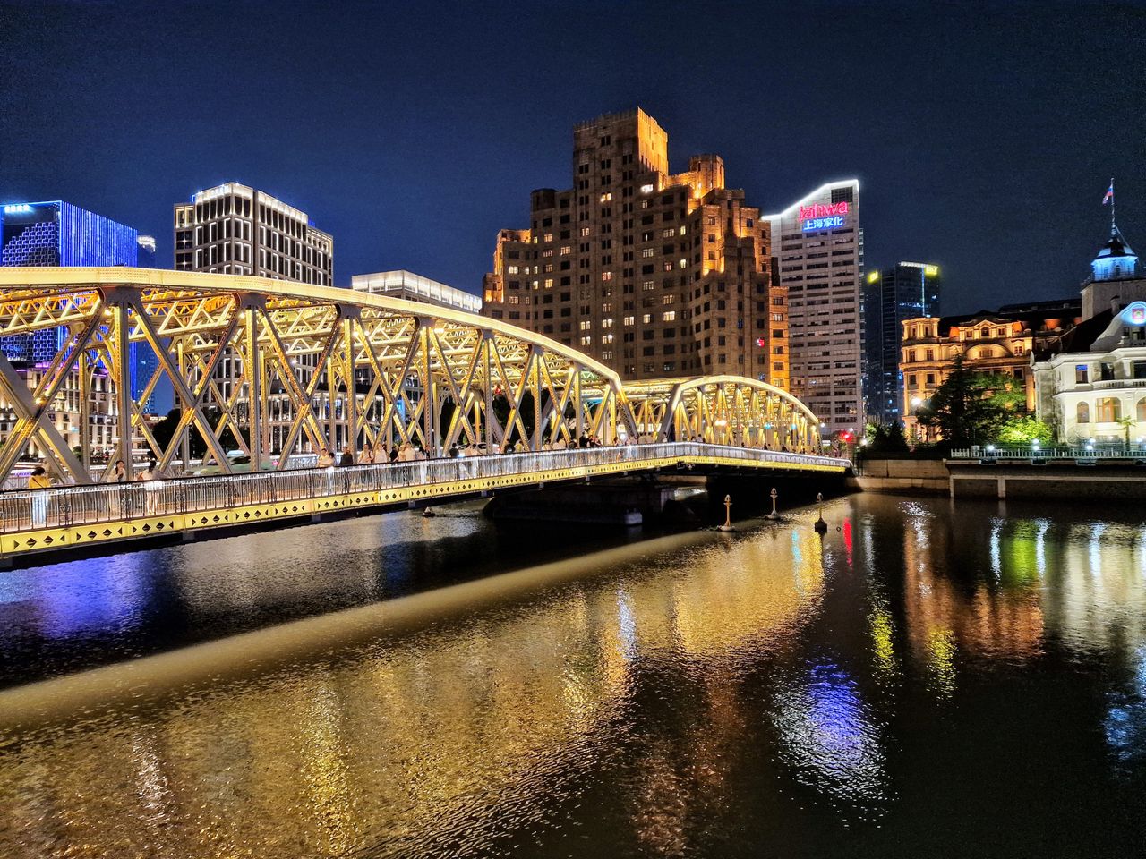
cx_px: 573
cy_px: 430
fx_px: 761
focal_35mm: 23
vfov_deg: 58.9
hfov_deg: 73.9
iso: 400
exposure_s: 1/25
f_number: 1.8
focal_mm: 6.4
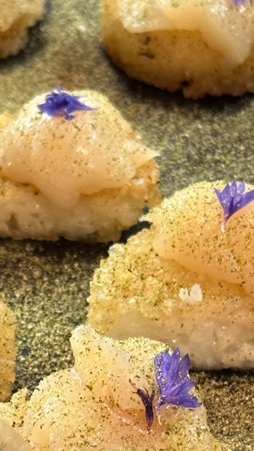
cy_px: 441
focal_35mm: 131
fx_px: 1570
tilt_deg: -43.1
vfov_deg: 16.1
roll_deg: +0.0
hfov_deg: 9.2
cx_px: 31
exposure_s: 1/40
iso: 200
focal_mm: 6.86
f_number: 1.78
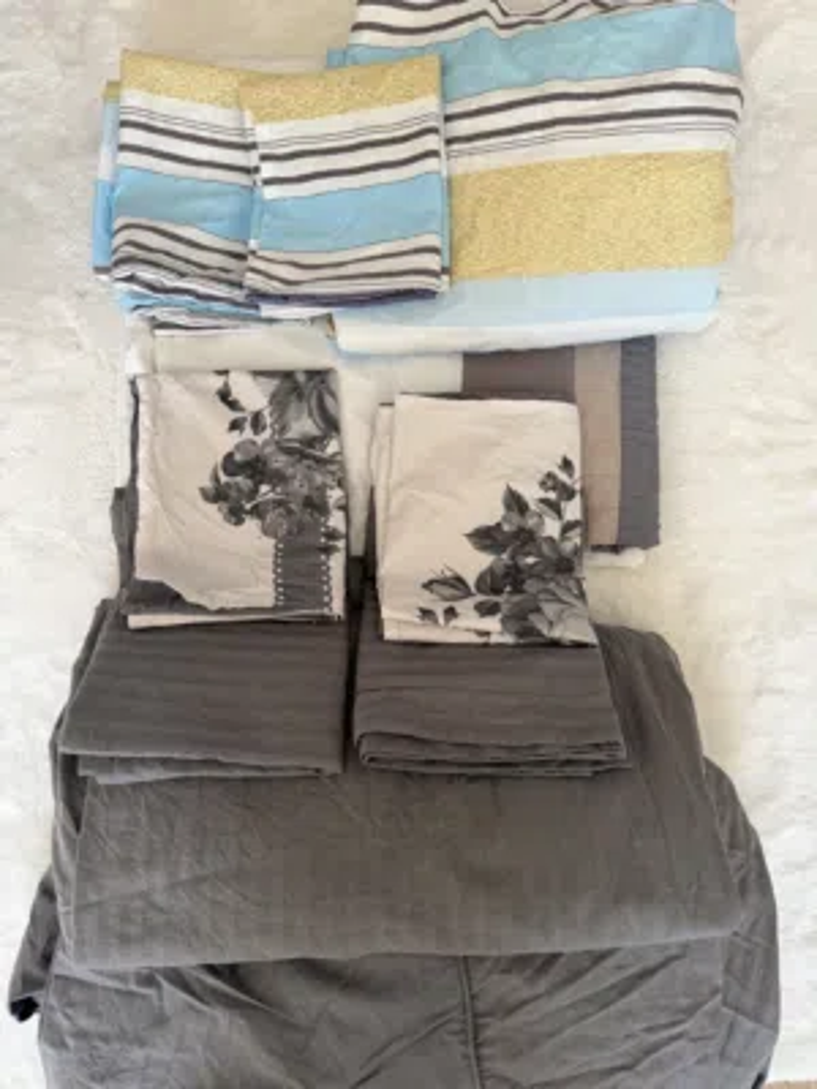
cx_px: 408
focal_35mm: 24
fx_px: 755
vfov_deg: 71.6
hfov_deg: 56.8
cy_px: 544
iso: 250
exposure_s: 1/60
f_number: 1.78
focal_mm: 6.76
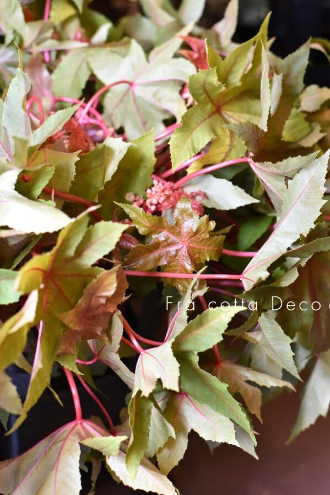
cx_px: 158
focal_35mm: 57
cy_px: 232
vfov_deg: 35.0
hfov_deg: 23.8
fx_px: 783
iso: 6400
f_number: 2.8
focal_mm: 50
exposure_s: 1/400
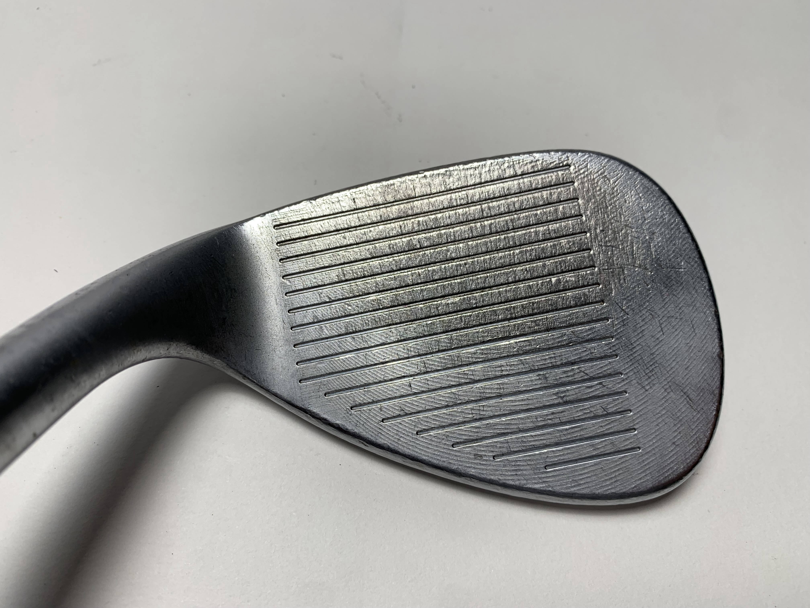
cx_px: 405
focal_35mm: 26
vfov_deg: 53.1
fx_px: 608
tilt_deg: -63.4
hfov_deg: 67.3
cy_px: 304
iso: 25
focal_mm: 4.25
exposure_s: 1/238
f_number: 1.8
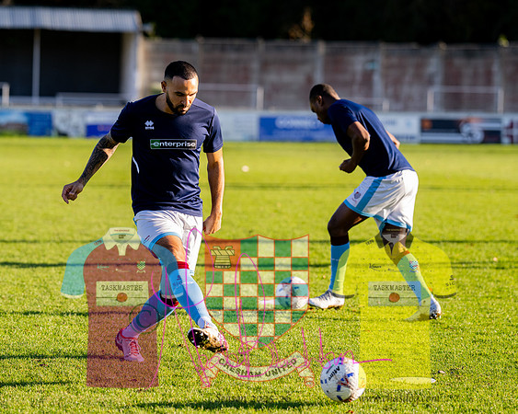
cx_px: 173
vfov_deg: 9.1
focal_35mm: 169
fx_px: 2596
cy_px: 184
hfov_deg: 11.4
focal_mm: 135
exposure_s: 1/2500
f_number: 2.8
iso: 400
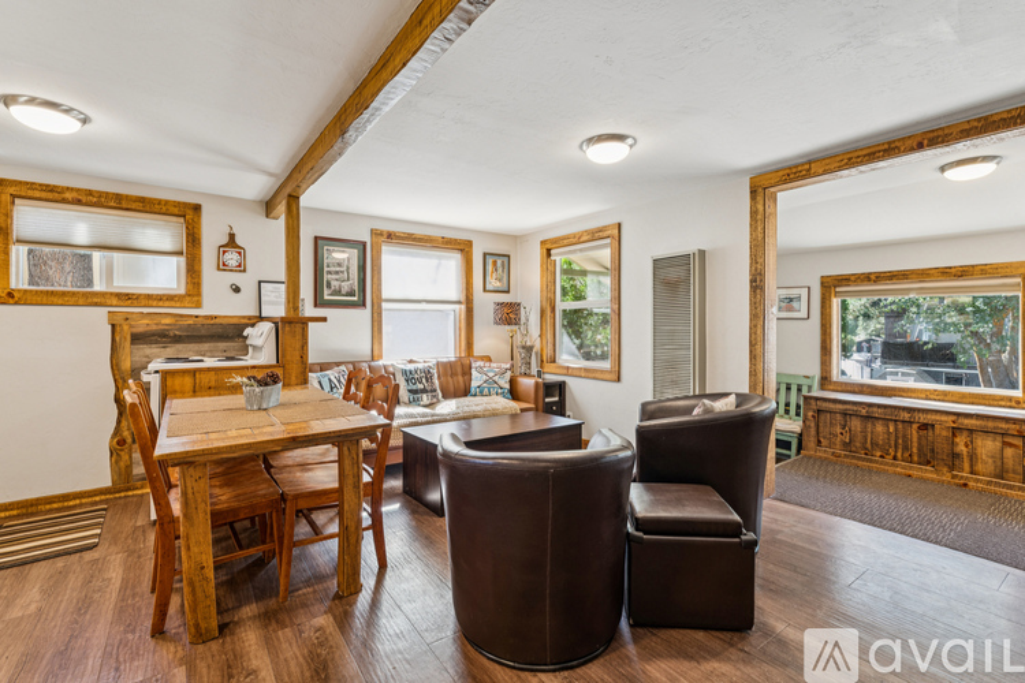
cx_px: 512
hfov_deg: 95.3
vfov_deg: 72.4
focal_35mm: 16
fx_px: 467
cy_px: 342
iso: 100
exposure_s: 1/1.25
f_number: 13
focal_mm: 16.4
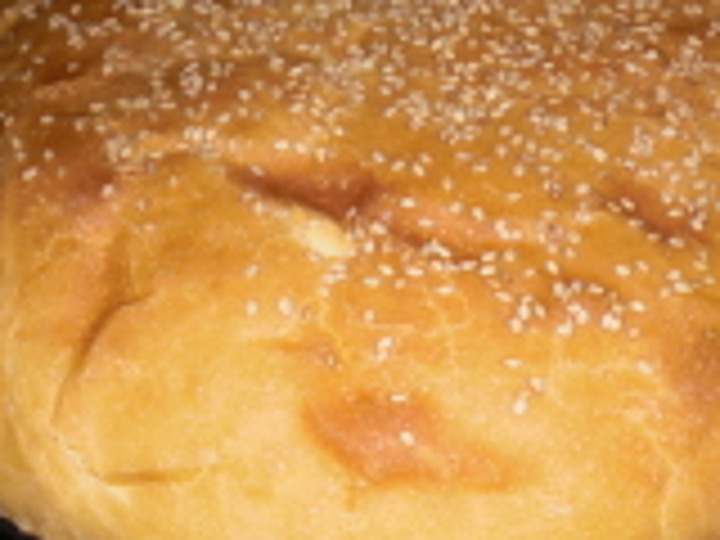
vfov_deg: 17.8
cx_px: 396
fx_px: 1726
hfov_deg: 23.5
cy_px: 250
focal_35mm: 83
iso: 100
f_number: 3.1
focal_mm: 6.3
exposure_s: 1/60
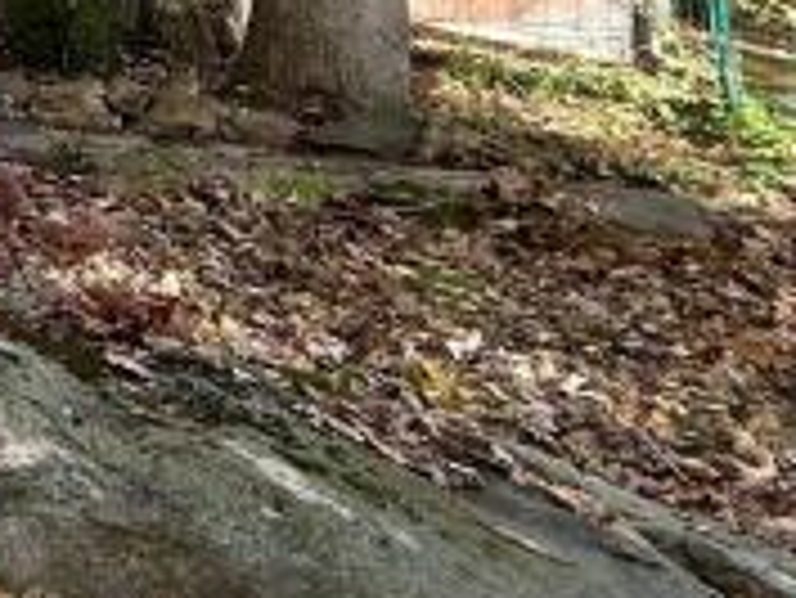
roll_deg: +0.6
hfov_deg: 18.9
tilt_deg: +1.6
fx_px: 1312
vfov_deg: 23.0
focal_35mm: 57
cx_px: -818
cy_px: -171
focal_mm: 2.22
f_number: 2.2
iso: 100
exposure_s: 1/99
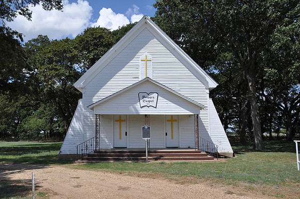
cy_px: 100
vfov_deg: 39.9
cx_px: 150
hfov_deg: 57.3
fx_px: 275
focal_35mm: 33
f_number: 13
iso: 200
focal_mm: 22
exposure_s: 1/160
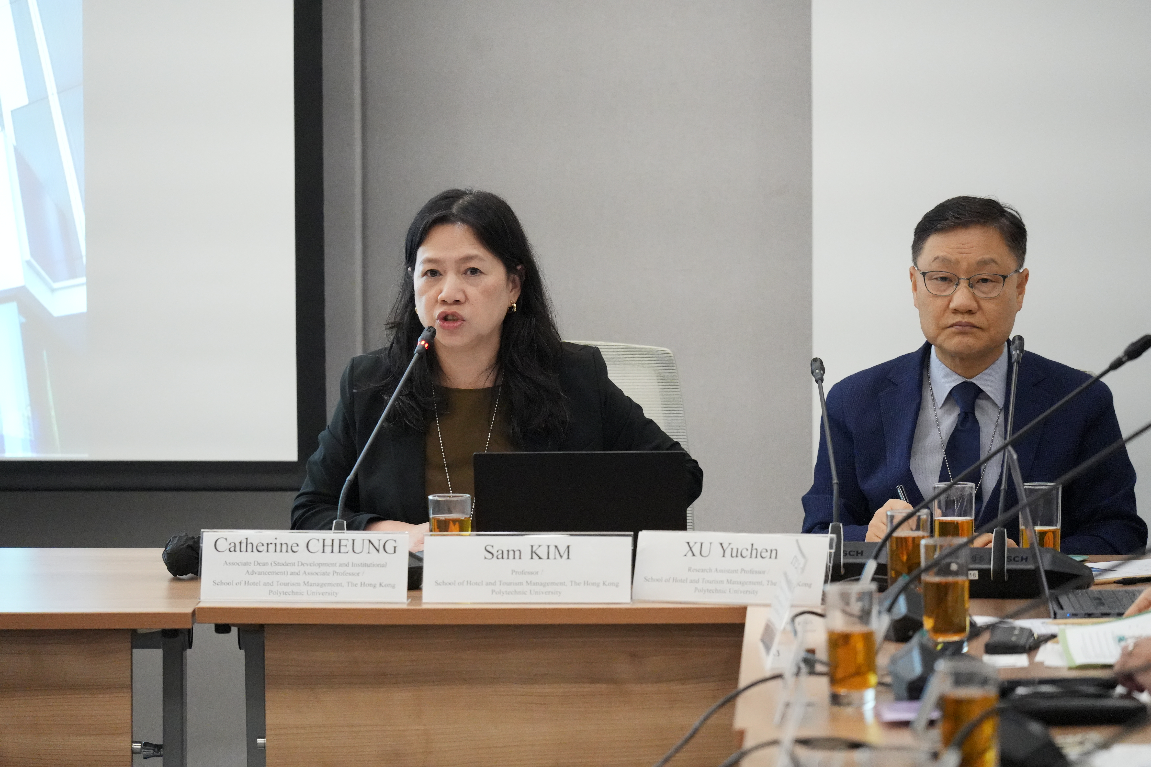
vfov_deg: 7.9
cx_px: 576
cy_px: 384
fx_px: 5563
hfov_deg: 11.8
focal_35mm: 174
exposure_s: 1/400
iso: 12800
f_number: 4
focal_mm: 174
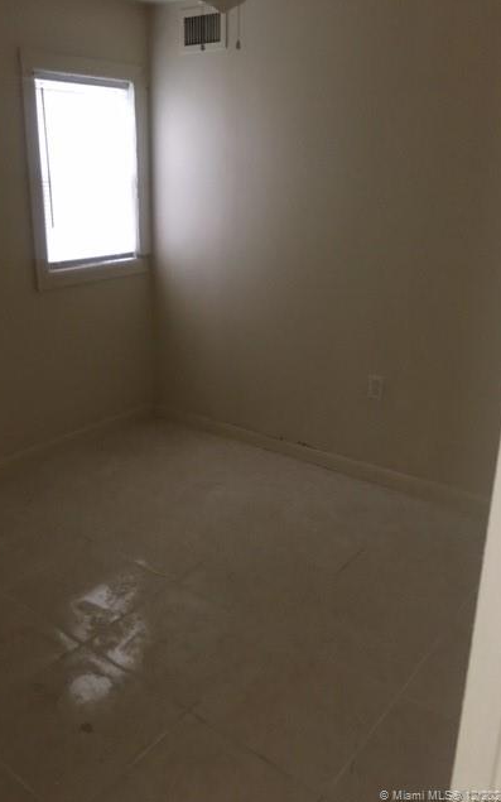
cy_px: 400
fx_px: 677
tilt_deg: -19.6
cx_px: 206
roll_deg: -2.1
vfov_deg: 61.2
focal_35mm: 31
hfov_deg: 40.5
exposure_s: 1/30
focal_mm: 4.15
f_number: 2.2
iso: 200
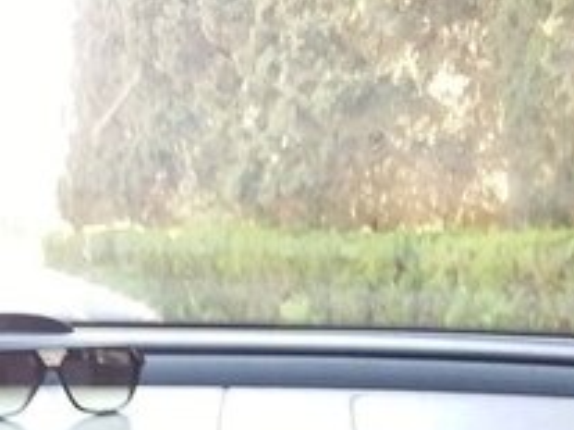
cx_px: -22
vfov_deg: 13.8
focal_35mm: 99
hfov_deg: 19.2
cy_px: 681
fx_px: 1641
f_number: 2.2
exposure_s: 1/50
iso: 100
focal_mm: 3.3
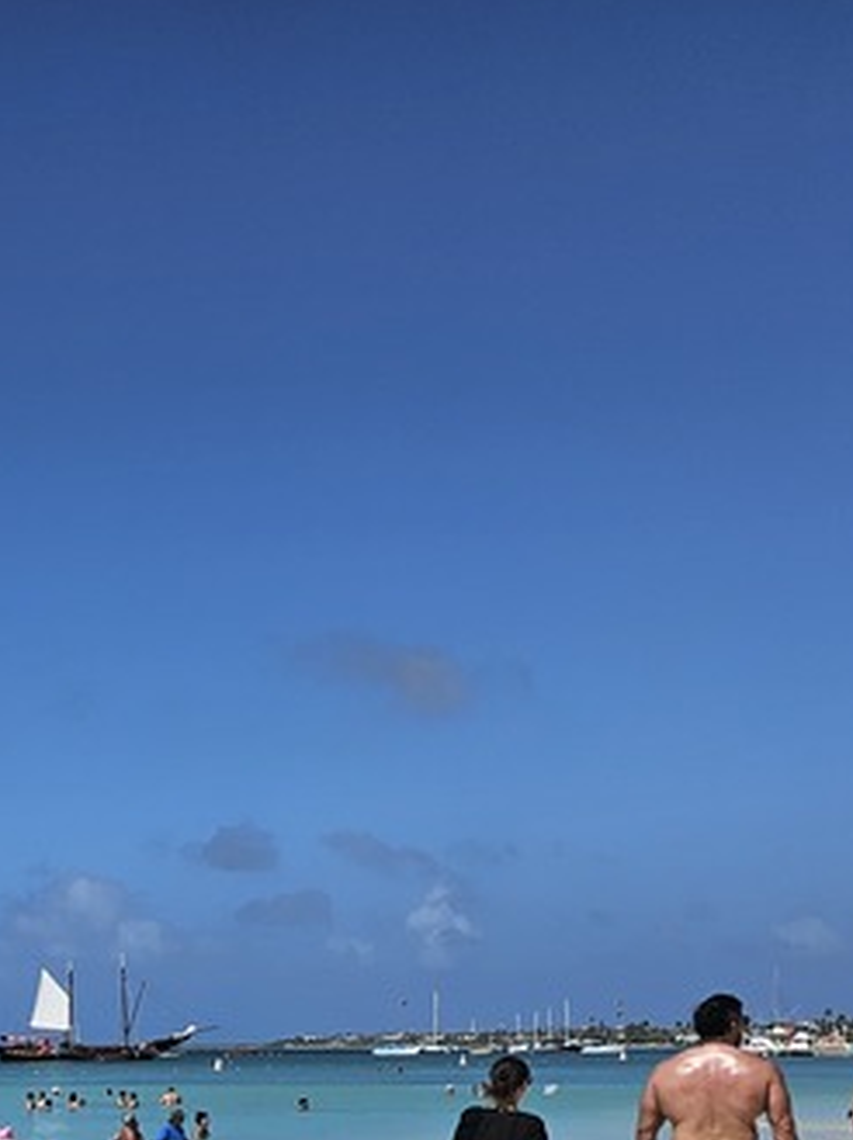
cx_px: -413
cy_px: 1223
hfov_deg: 18.6
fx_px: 2304
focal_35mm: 70
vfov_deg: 25.9
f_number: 1.7
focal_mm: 6.3
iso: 10
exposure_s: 1/2430
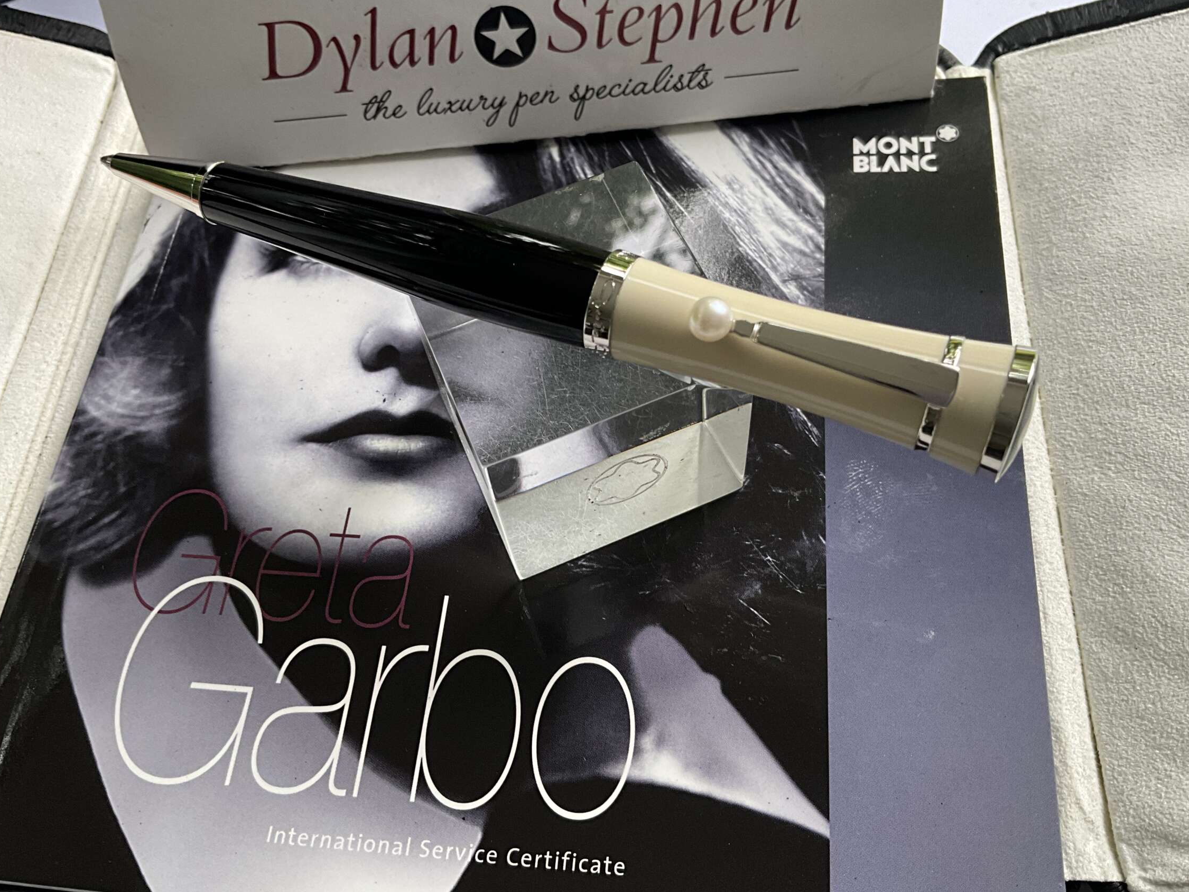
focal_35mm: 33
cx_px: 593
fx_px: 1133
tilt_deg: -60.3
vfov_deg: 42.9
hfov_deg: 55.4
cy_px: 419
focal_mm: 3
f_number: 1.8
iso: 64
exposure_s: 1/112
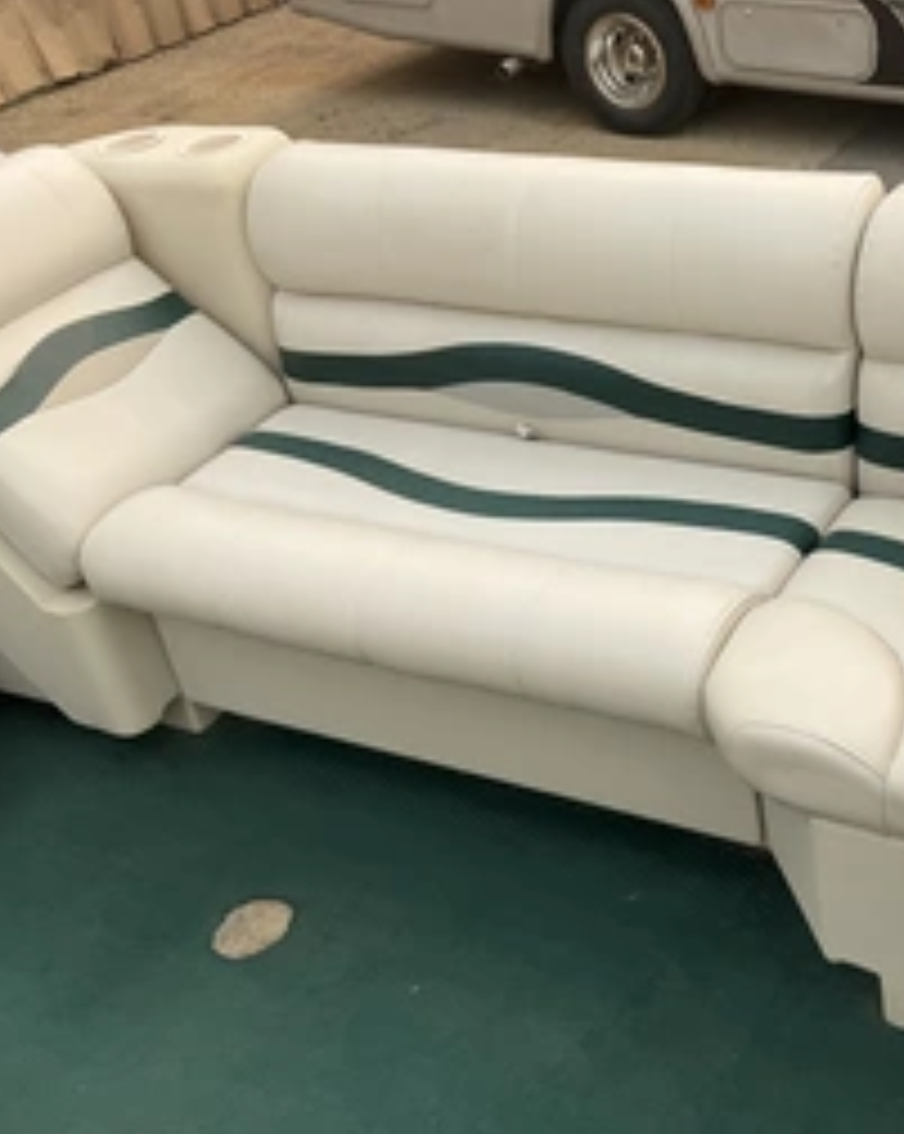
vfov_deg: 41.1
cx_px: 756
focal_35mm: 45
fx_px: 1508
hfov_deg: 32.2
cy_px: 495
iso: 25
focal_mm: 3
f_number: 1.8
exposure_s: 1/1168
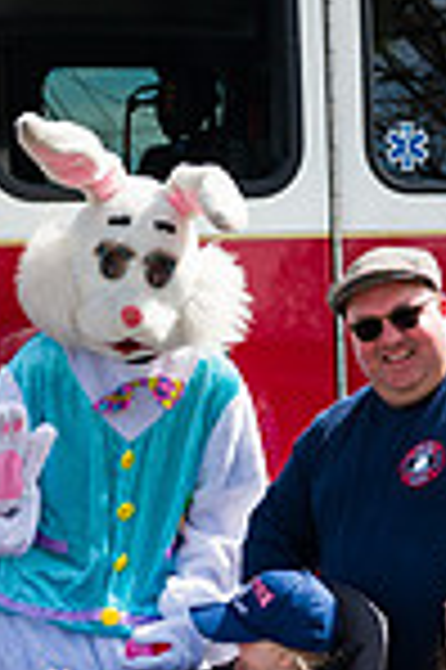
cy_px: 504
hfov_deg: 12.5
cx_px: 185
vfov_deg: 18.7
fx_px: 2030
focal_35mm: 109
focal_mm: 28
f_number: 4
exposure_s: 1/3200
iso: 200
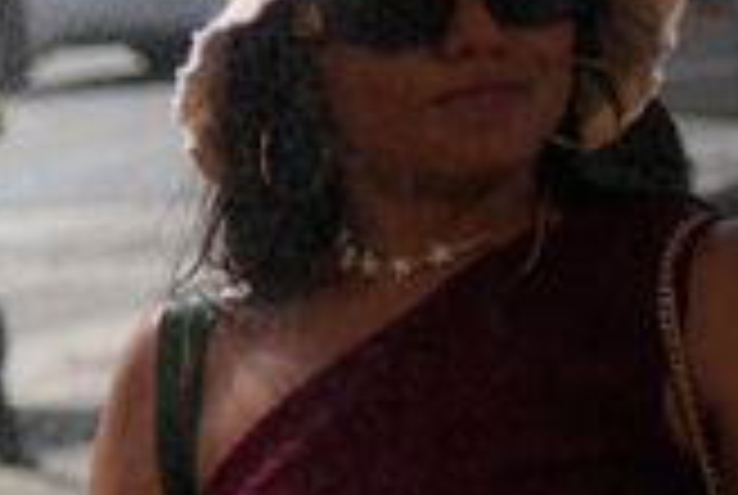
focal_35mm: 218
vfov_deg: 6.3
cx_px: -1526
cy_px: 459
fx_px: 4477
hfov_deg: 8.0
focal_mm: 35
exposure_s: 1/12800
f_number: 1.8
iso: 250
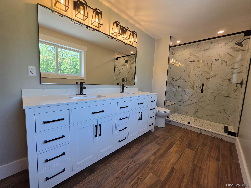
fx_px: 94
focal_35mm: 13
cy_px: 94
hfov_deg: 106.2
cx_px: 126
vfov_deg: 89.9
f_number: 1.9
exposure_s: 1/120
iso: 40
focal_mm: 2.2
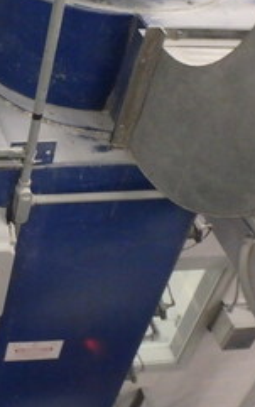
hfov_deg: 20.0
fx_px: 655
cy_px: 125
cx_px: -88
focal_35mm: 59
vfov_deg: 34.1
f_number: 3.5
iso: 800
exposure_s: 1/30
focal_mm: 3.7
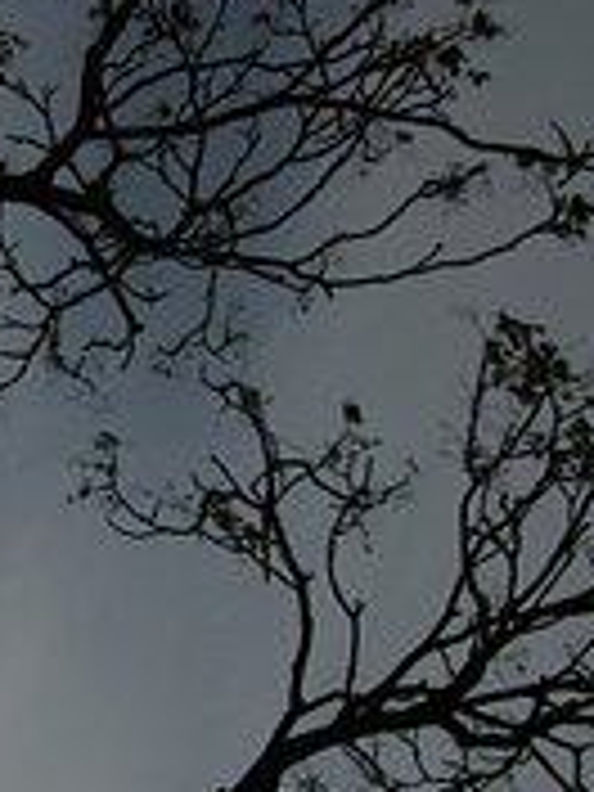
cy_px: 526
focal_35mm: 67
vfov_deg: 28.8
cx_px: -230
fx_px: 1533
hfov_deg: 19.7
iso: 200
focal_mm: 16
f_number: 10
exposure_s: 1/2500
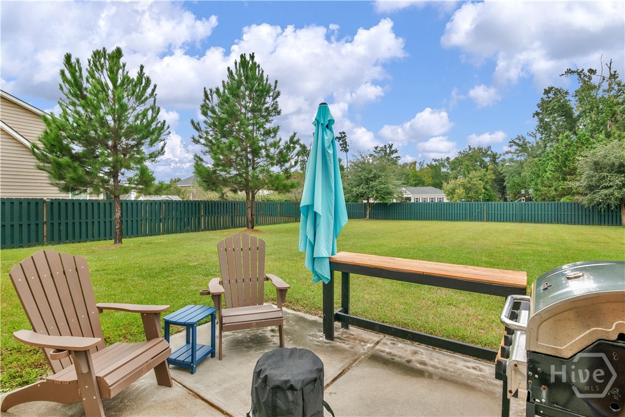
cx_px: 312
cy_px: 208
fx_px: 286
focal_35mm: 16
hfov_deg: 95.0
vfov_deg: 72.1
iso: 250
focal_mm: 11
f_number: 8
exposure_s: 1/250
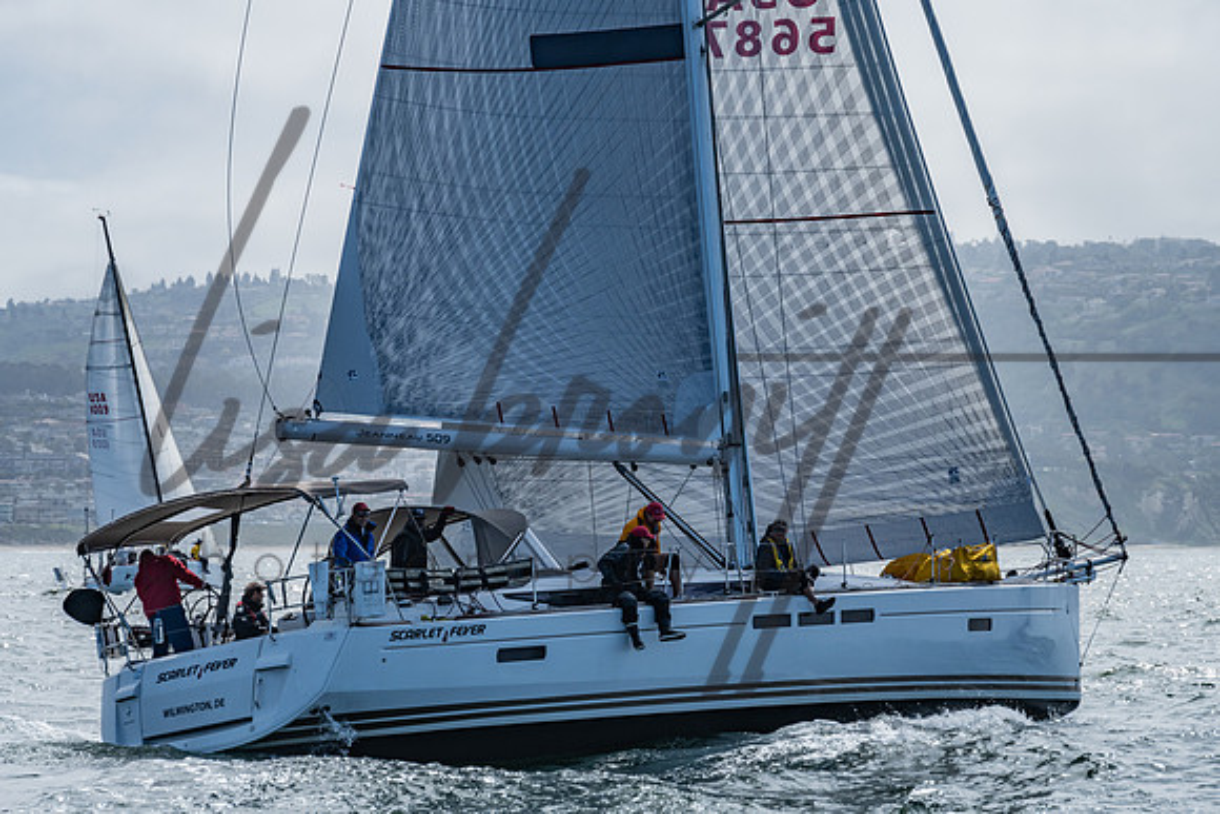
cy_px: 395
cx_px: 580
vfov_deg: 8.6
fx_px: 5406
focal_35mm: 159
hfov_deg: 12.9
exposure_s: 1/2000
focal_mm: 125
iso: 200
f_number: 6.3
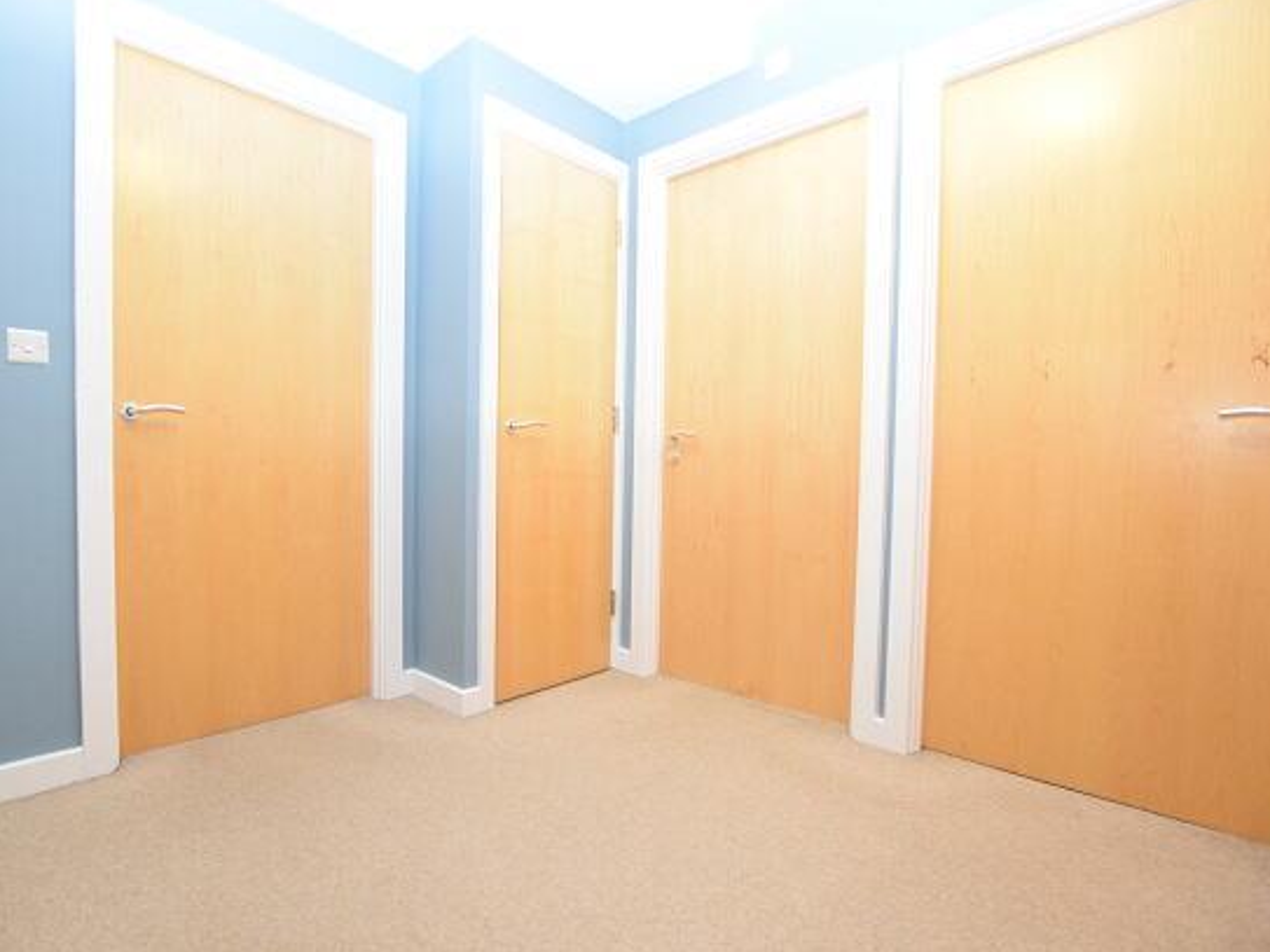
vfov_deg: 74.7
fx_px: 624
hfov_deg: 90.6
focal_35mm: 17
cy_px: 487
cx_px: 559
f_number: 3.5
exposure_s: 1/60
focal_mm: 10
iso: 2800
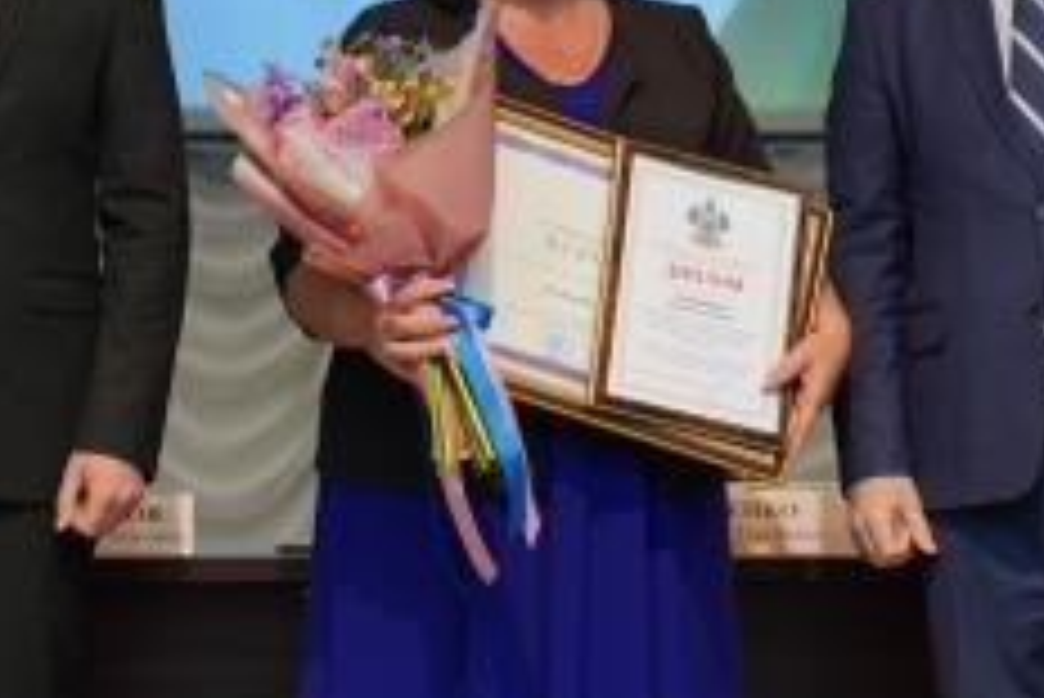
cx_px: 490
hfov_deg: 14.1
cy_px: 214
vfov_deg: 9.5
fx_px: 4207
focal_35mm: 145
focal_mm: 75
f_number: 4
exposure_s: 1/200
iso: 2000
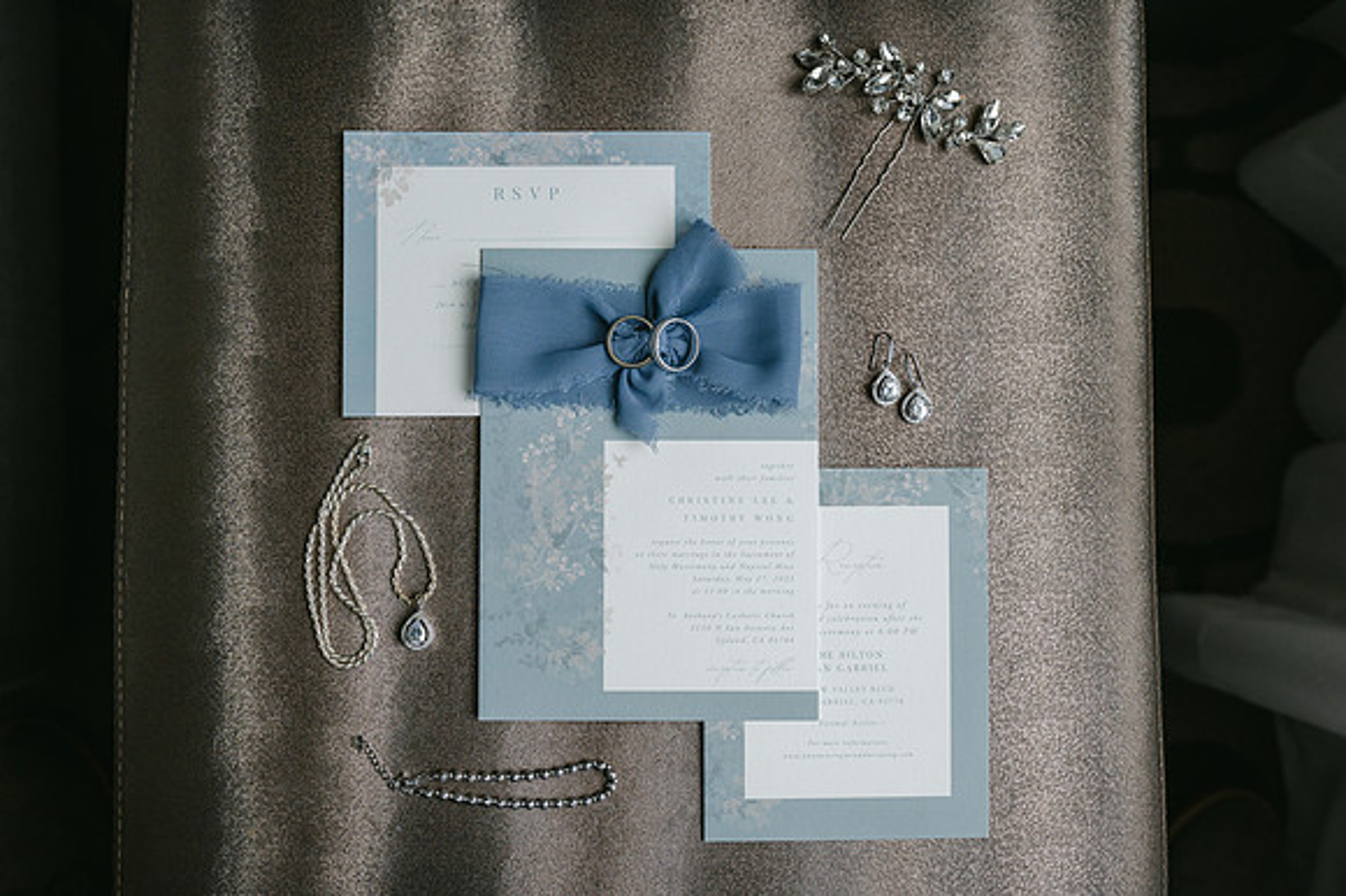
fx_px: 1383
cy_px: 448
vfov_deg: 35.9
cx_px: 673
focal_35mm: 37
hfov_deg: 51.9
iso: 320
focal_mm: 37
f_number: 5.6
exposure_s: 1/125
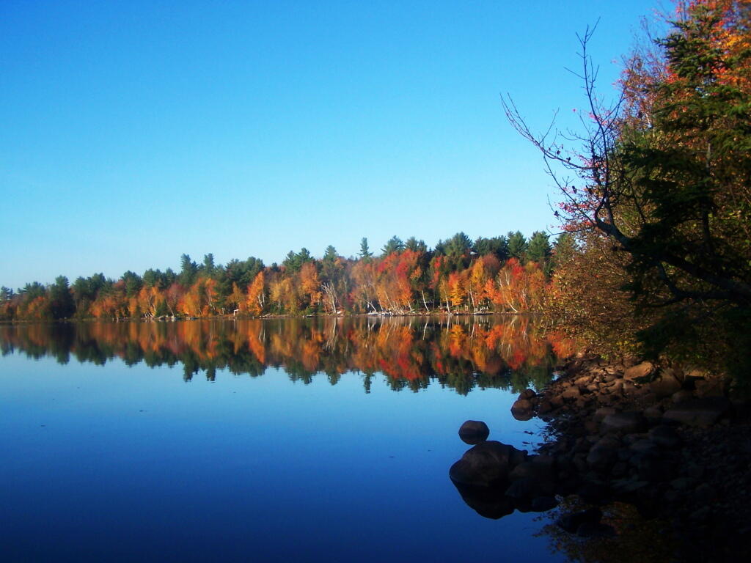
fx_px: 824
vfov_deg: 37.7
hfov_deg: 49.0
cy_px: 282
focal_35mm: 38
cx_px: 376
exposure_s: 1/800
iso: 80
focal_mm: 6.3
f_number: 2.8
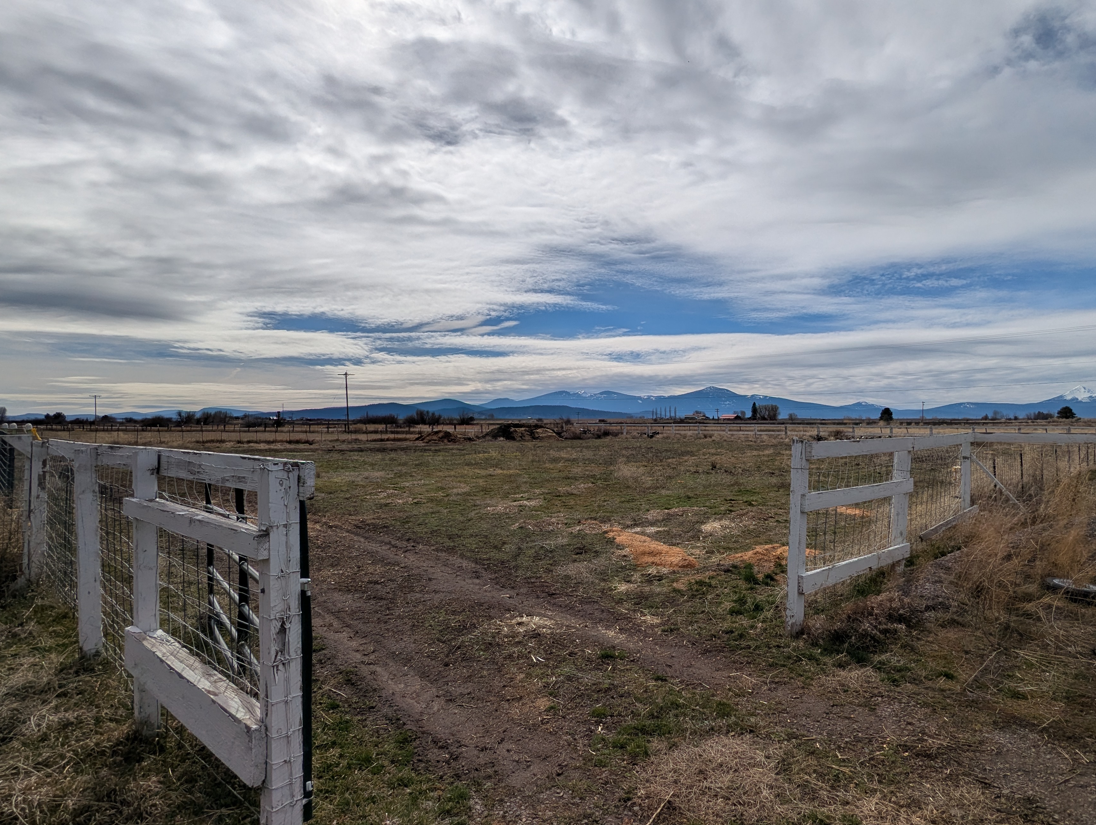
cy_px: 398
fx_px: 602
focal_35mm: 19
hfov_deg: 84.2
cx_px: 617
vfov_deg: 68.8
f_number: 2.2
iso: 54
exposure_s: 1/10309
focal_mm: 2.35
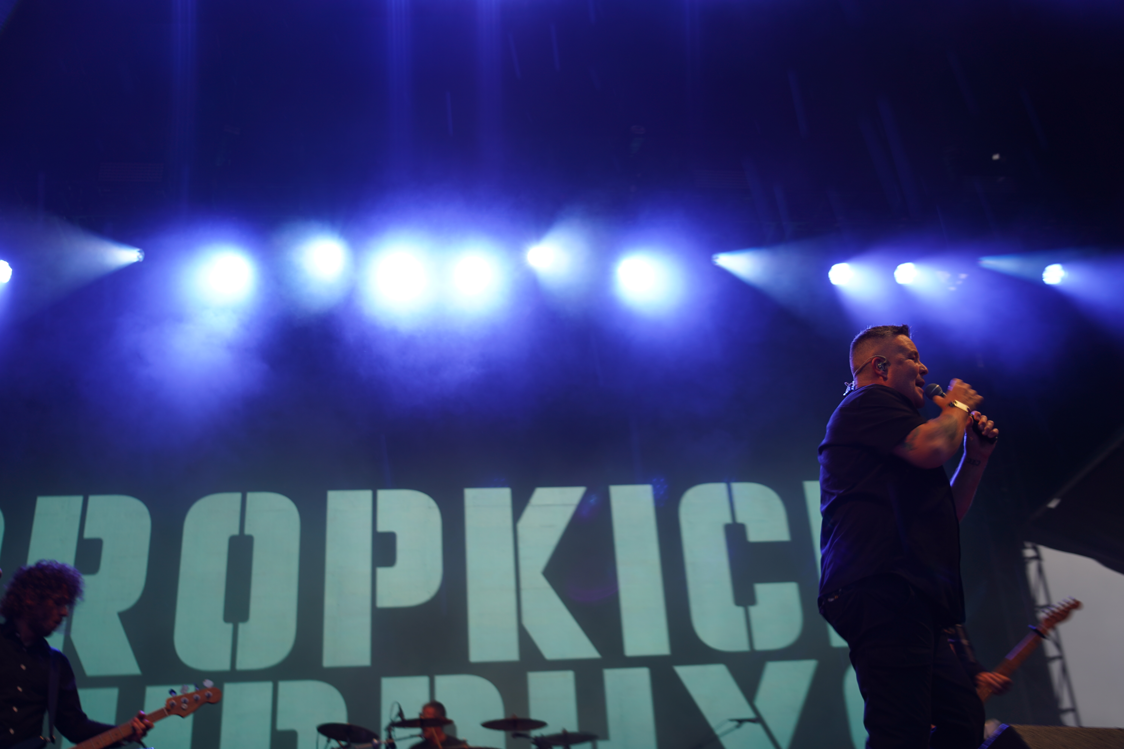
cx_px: 562
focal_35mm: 35
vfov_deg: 37.9
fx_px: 1093
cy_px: 374
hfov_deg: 54.4
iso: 100
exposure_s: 1/60
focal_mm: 35
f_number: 4
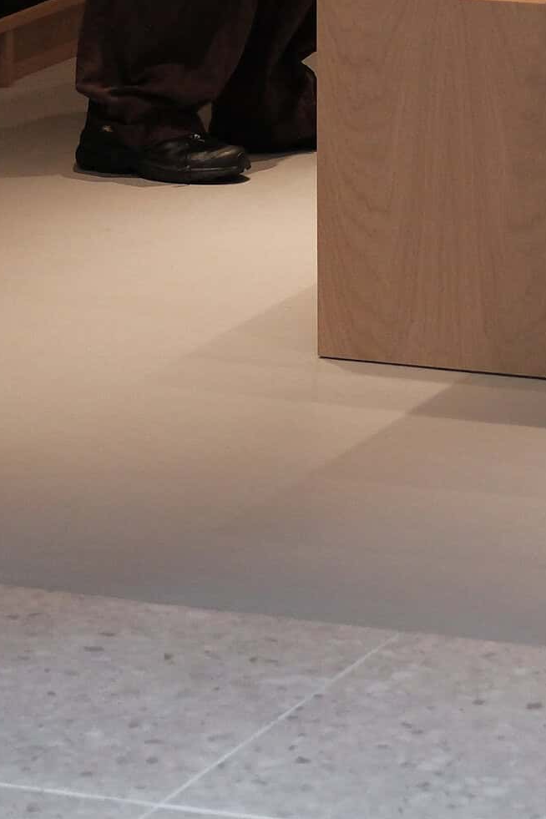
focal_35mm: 243
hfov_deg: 5.6
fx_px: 5528
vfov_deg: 8.2
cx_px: 54
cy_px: -688
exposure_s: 1/320
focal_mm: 35
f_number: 3.6
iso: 1250
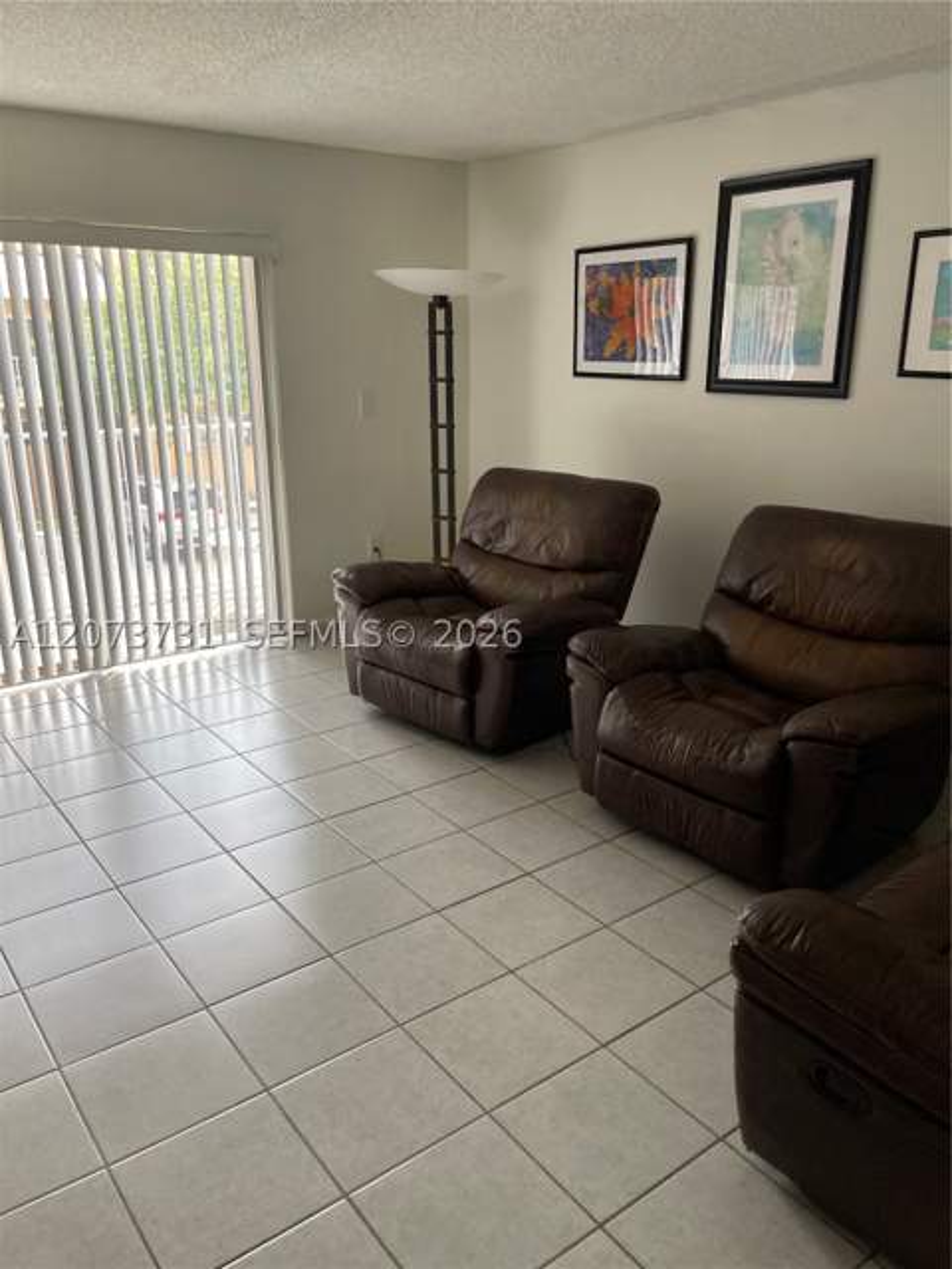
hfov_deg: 53.1
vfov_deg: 67.3
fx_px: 953
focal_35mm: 26
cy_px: 634
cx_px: 476
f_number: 1.6
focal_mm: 4.2
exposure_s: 1/120
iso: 125
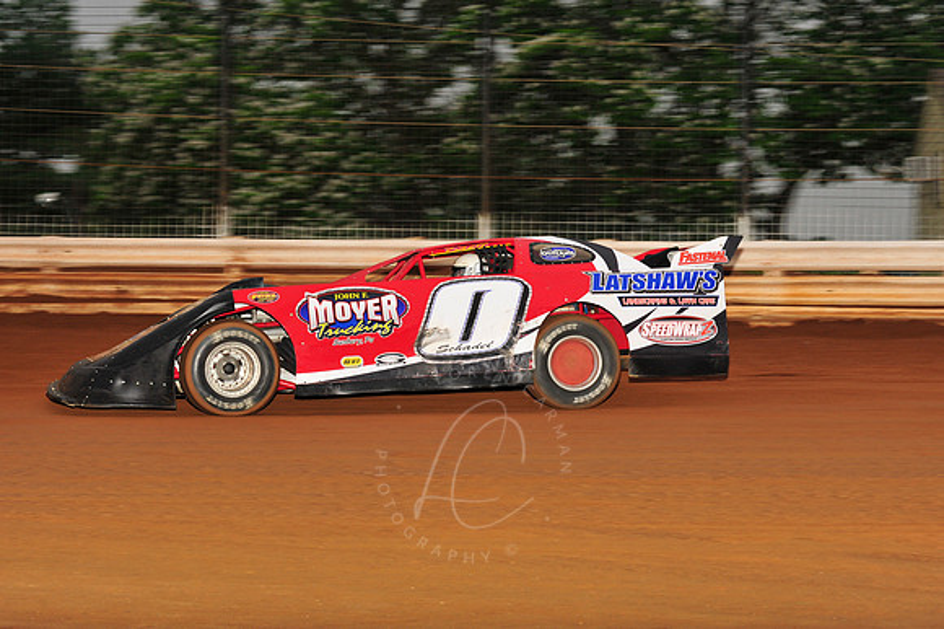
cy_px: 314
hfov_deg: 22.2
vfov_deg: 14.8
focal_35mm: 92
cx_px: 472
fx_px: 2411
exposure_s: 1/320
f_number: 8
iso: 1000
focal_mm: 92
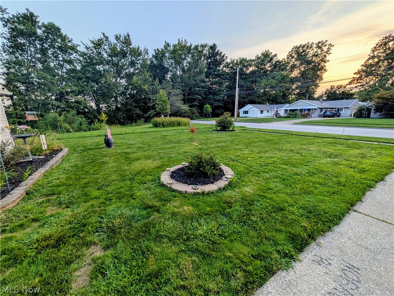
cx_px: 197
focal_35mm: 12
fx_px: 137
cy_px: 148
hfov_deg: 110.5
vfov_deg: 94.6
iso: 55
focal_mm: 2.02
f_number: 1.7
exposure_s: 1/636
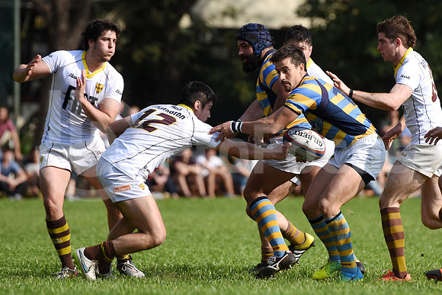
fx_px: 3592
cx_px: 221
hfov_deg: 7.0
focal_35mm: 292
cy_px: 148
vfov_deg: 4.7
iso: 250
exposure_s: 1/4000
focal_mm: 195
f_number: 3.5
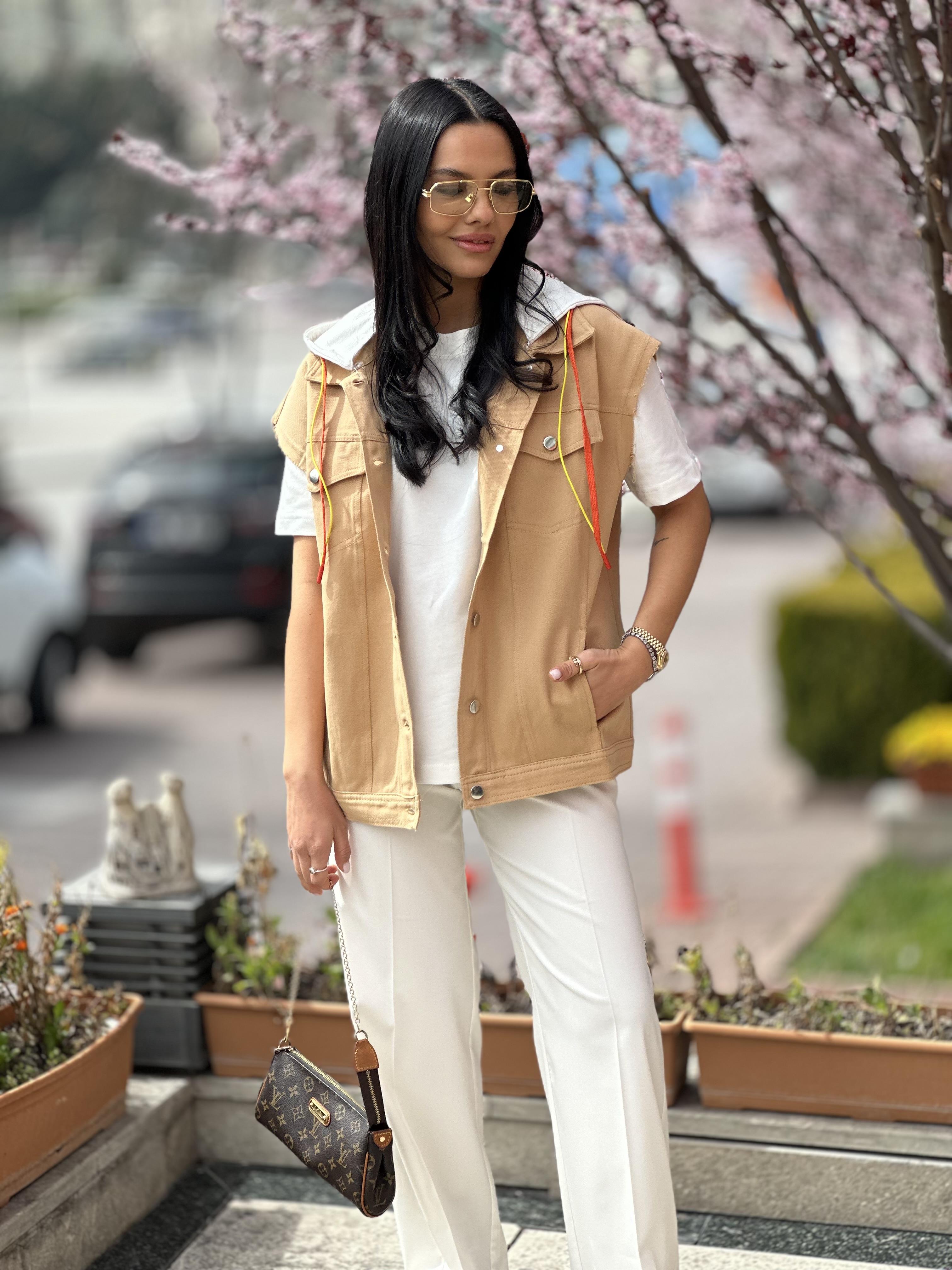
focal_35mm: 77
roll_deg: +1.9
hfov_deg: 19.1
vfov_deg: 25.3
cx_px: 476
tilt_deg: -9.2
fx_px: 2824
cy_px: 635
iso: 32
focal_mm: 9
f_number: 2.8
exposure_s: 1/579
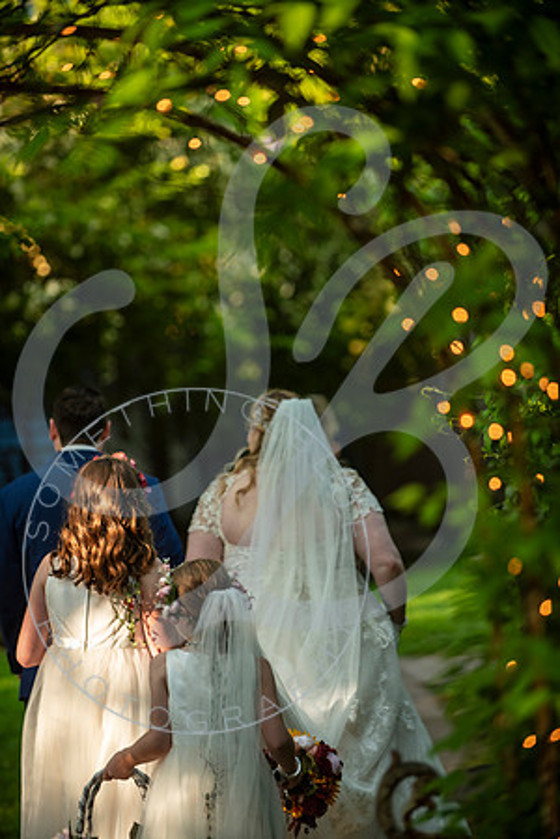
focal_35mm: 160
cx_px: 280
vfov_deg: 12.8
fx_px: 3733
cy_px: 420
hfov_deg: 8.6
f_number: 2.8
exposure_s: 1/250
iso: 160
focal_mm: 160
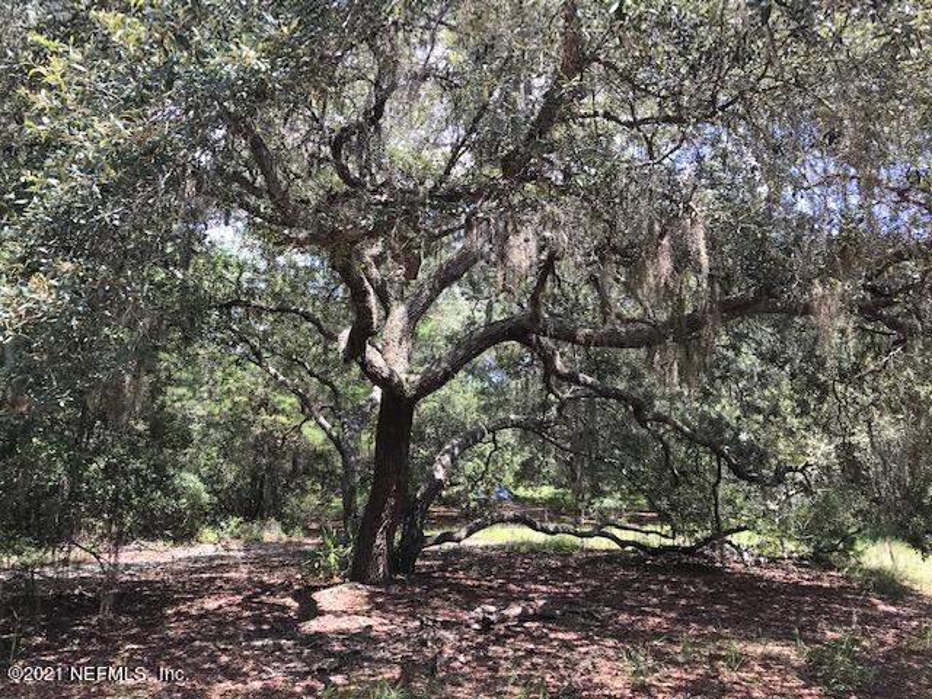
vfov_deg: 49.7
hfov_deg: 63.4
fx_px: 754
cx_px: 466
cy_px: 350
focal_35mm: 28
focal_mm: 3.99
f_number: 1.8
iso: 20
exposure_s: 1/481
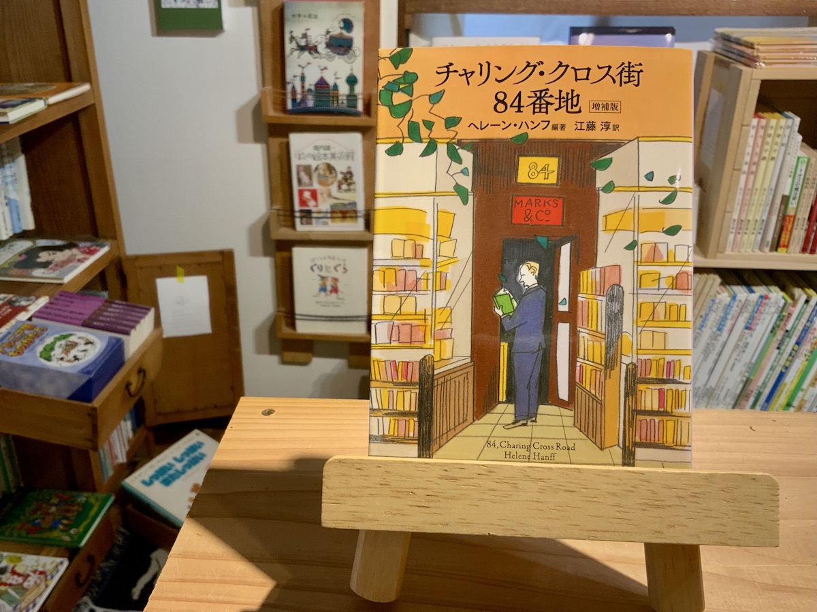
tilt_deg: -27.6
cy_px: 306
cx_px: 408
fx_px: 684
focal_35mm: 29
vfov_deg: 48.2
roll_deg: +0.0
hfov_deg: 61.7
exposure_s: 1/60
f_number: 1.8
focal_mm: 3
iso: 80
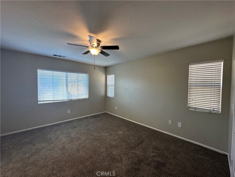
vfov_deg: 85.7
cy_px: 88
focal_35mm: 14
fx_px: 95
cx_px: 118
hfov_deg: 102.1
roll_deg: -0.5
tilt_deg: -0.7
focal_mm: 2.22
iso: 125
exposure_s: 1/120
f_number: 2.2
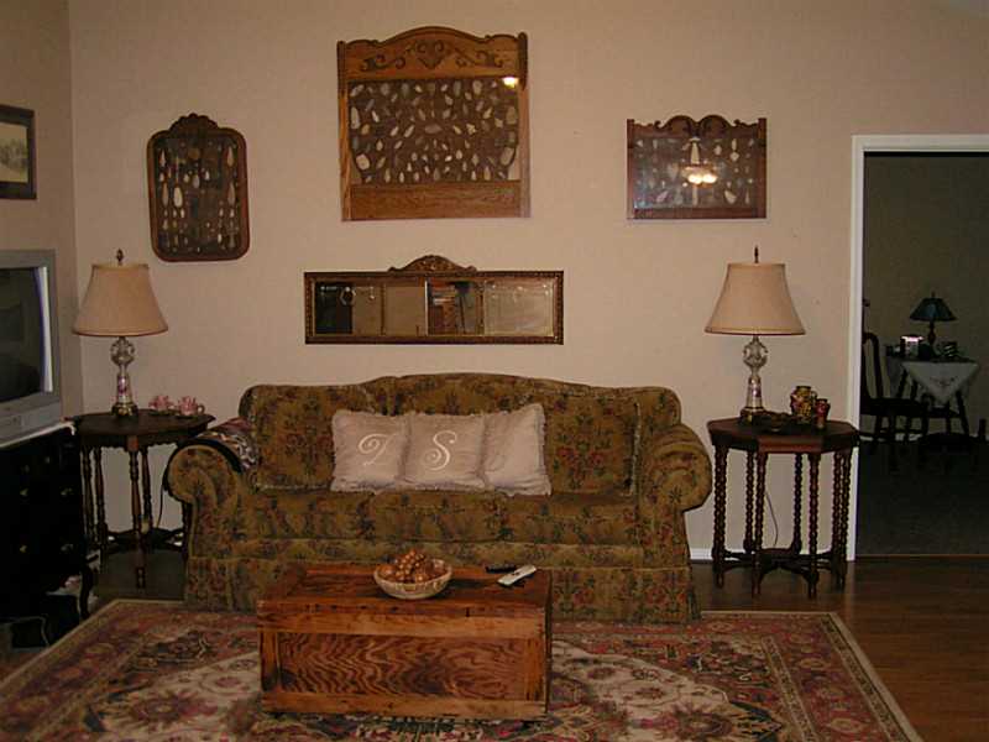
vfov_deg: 37.7
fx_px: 1086
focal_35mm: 38
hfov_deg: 49.0
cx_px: 494
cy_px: 371
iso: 200
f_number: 2.8
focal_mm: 5.8
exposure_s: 1/40
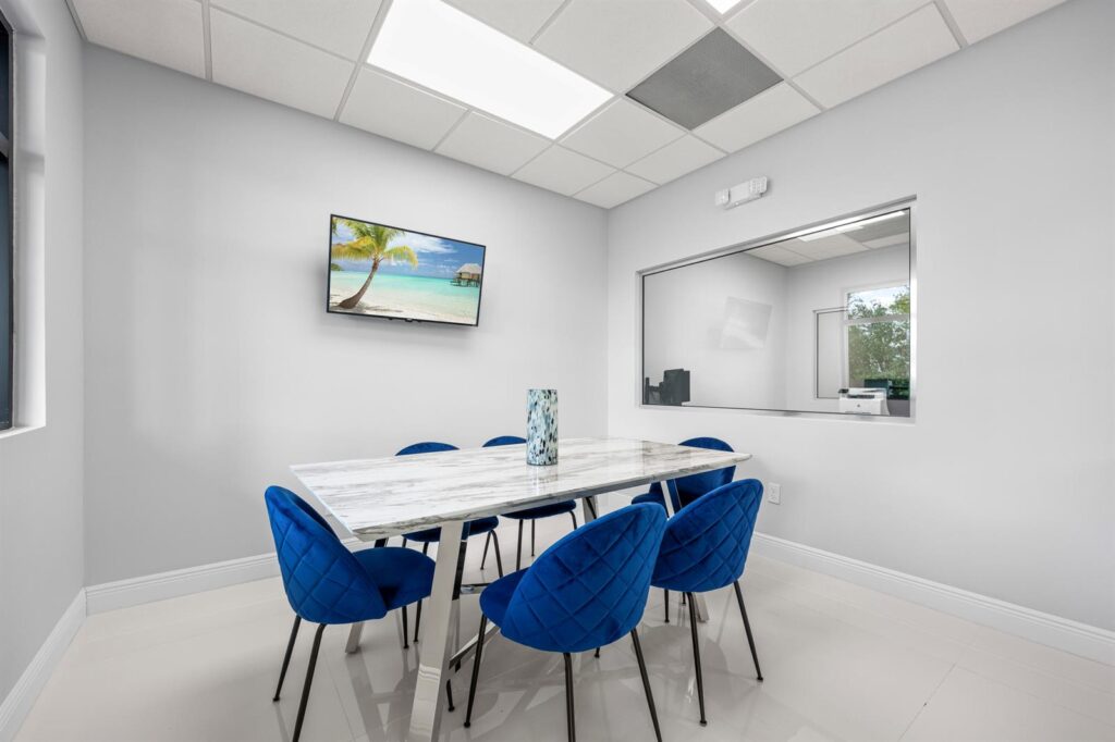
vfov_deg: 81.2
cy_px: 371
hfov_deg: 104.3
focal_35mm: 14
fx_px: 433
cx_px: 558
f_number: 8
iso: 500
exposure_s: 1/20
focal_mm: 14
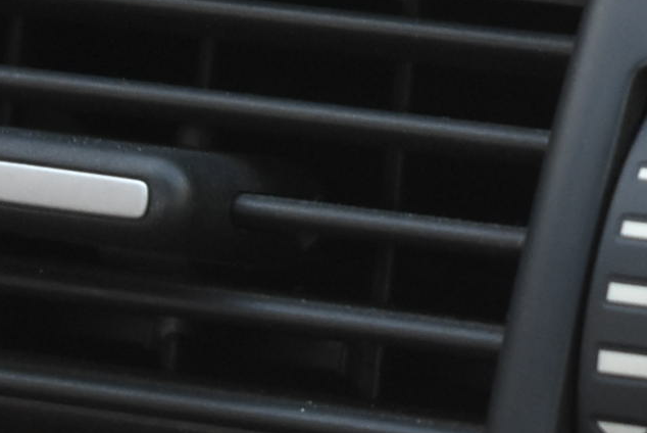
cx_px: 998
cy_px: -266
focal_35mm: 389
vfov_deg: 3.5
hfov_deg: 5.2
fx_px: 7004
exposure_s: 1/125
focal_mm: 55
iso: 1100
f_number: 5.6
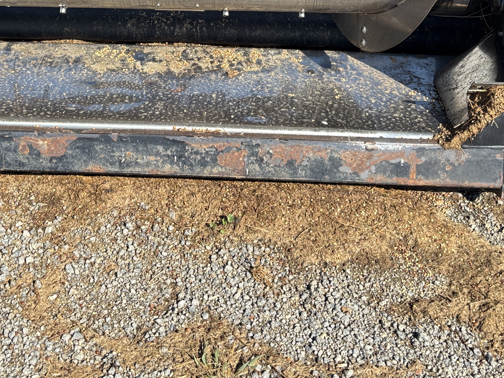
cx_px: 194
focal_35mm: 54
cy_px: 4
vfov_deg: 25.7
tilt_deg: -29.4
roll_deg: +0.6
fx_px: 786
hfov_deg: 35.4
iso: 50
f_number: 1.6
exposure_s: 1/1522
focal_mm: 5.96
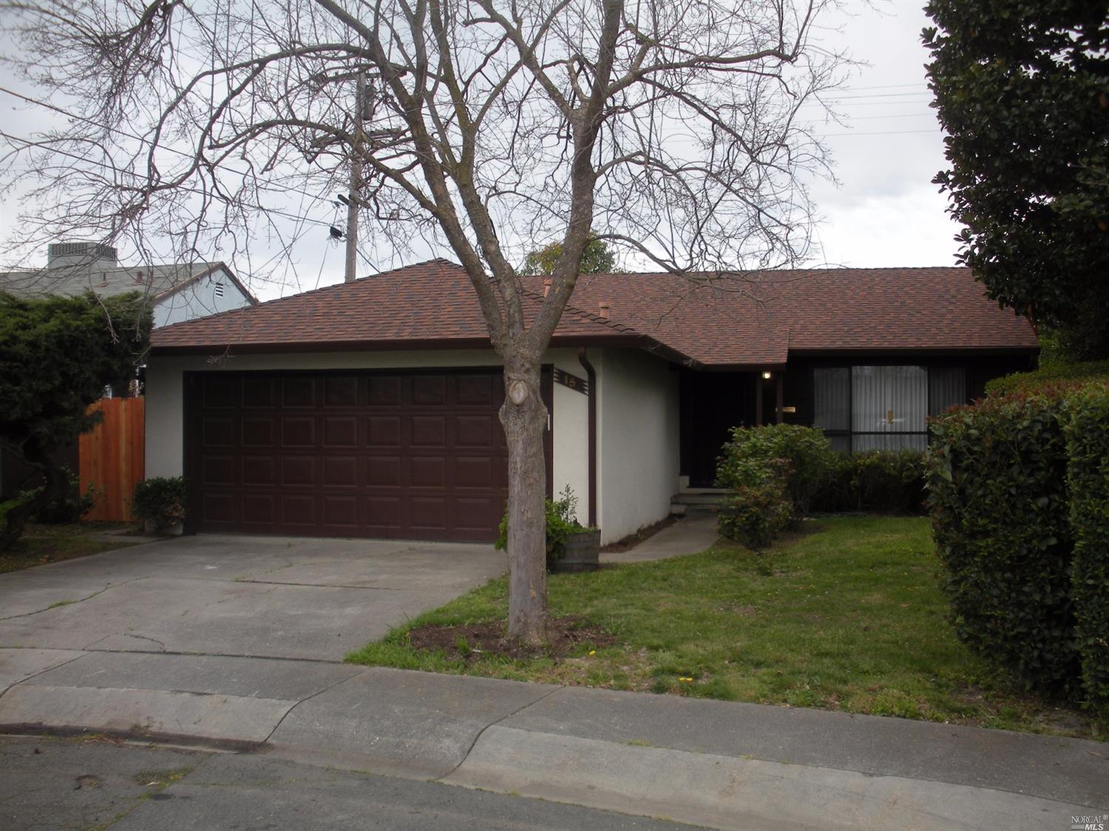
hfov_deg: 52.6
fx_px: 1121
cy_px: 416
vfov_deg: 40.7
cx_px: 554
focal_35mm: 35
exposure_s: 1/366
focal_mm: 6.3
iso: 64
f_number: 3.5
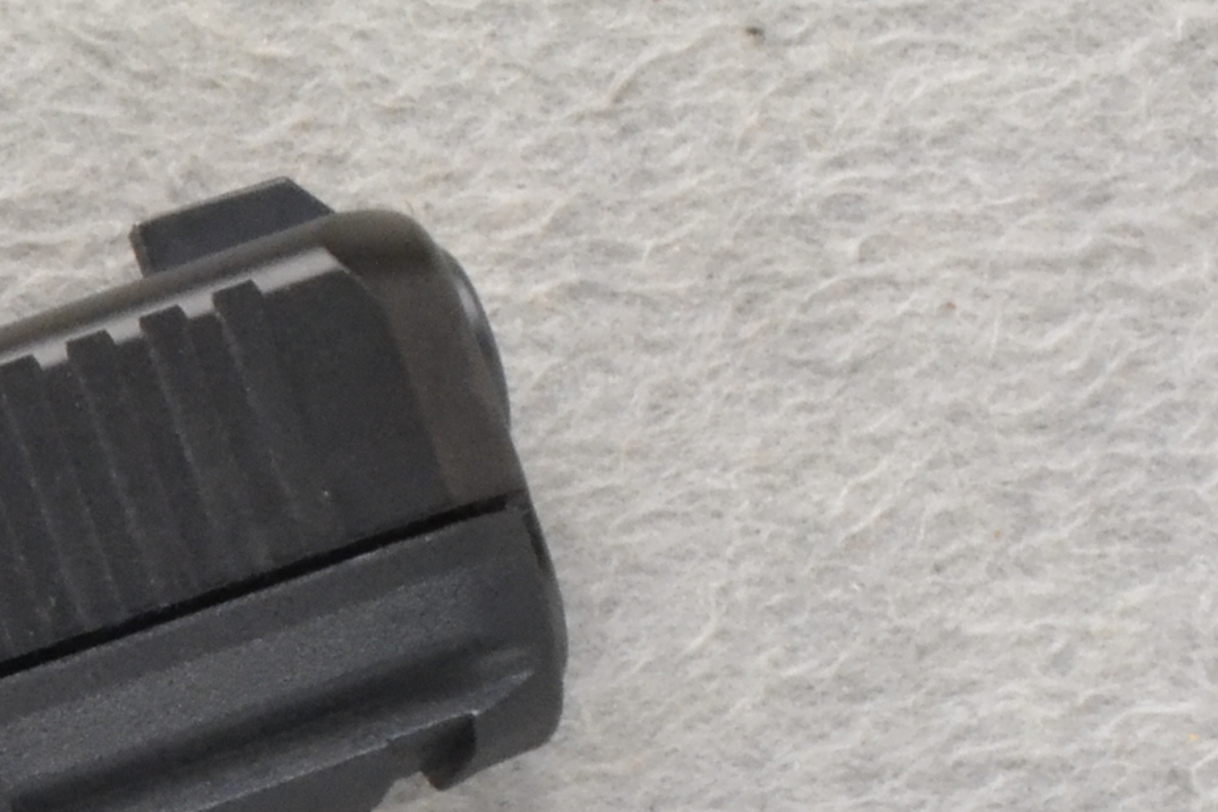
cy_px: 1464
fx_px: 7983
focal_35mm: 236
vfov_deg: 5.7
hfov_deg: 8.5
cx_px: -826
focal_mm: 42
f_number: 20
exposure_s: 1/160
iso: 3200
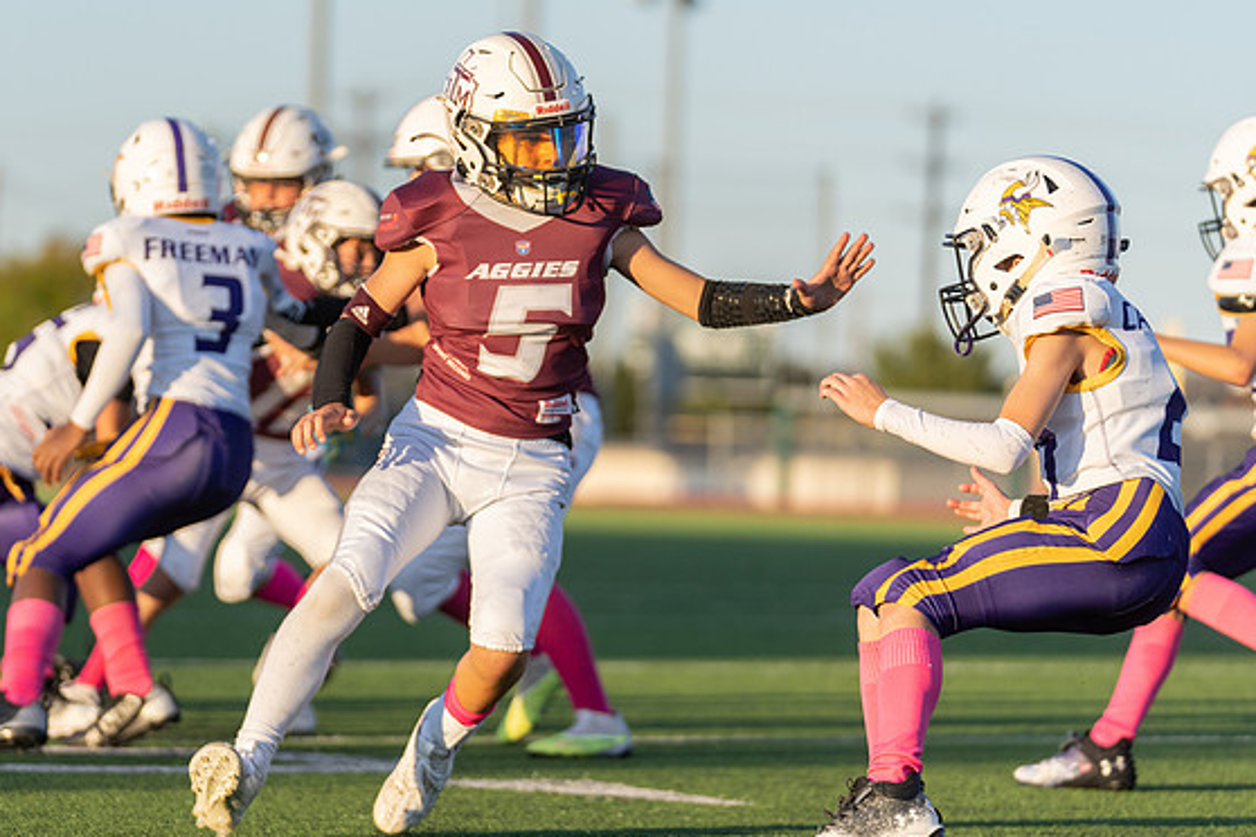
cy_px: 422
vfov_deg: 5.9
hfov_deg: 8.9
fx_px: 8059
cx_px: 317
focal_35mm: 231
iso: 250
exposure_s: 1/1600
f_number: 2.8
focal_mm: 154
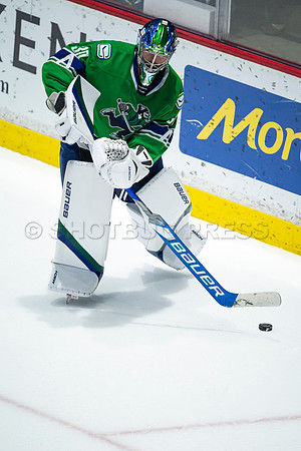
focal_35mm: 600
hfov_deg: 2.3
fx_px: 7524
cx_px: 150
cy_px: 226
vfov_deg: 3.4
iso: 2000
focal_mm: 600
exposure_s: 1/1000
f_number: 4
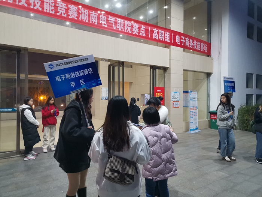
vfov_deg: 53.1
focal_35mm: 26
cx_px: 131
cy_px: 98
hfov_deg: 67.3
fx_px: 197
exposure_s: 1/33.3
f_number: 1.8
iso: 500
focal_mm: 5.5
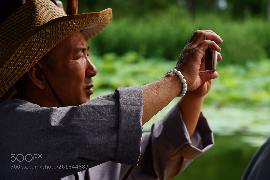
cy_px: 90
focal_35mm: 120
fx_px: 900
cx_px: 135
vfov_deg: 11.4
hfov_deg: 17.1
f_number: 5.6
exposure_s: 1/500
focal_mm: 120
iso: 500
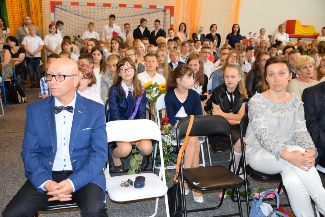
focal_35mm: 36
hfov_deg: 53.1
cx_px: 162
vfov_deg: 36.9
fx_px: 325
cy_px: 108
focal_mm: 24
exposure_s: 1/100
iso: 800
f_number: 4.5
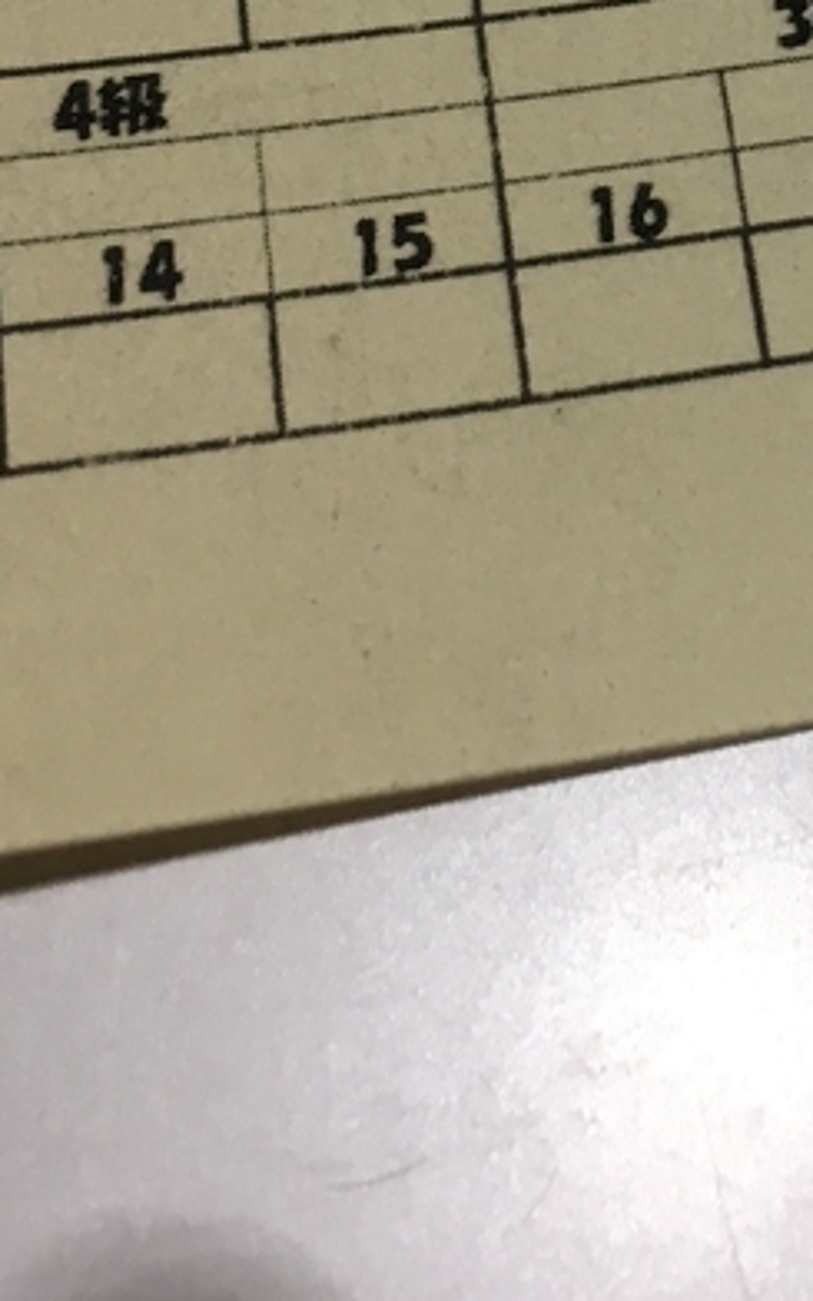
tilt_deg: -62.3
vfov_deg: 21.0
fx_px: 3332
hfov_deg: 13.4
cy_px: -146
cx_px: 1065
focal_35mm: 94
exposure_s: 1/40
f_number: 2.2
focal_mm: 4.15
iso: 25
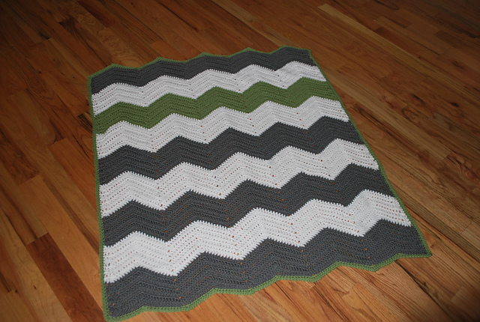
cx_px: 240
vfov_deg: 40.2
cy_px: 161
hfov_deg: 57.1
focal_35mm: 33
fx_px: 441
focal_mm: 22
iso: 200
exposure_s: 1/60
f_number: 4
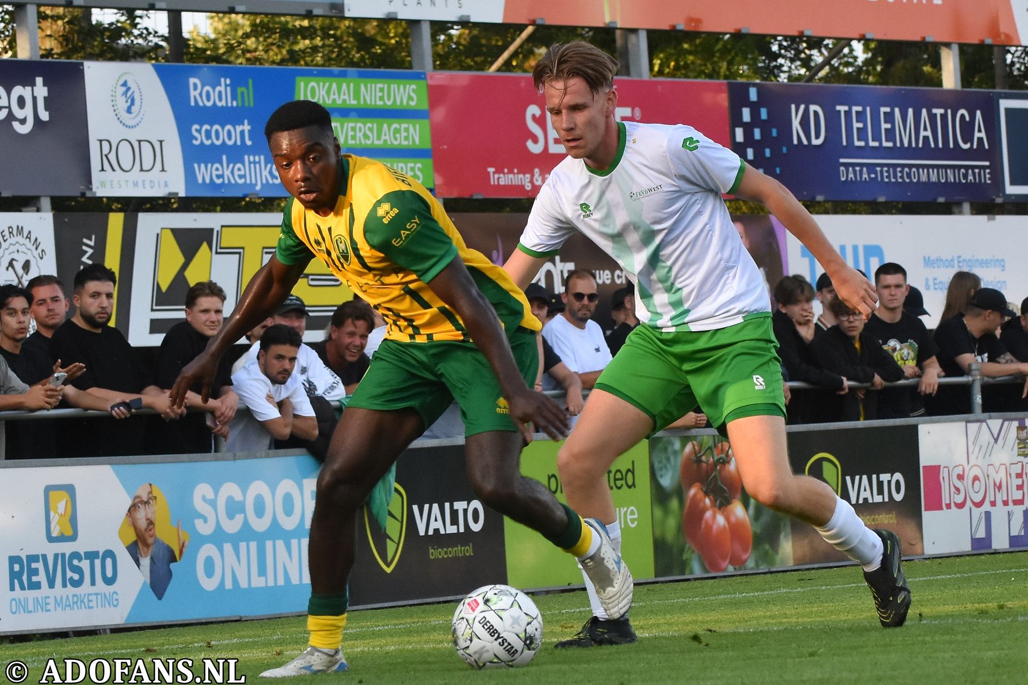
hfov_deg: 15.2
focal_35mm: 135
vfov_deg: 10.2
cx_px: 514
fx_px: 3855
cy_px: 342
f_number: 4.5
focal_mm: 90
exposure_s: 1/1000
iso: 800
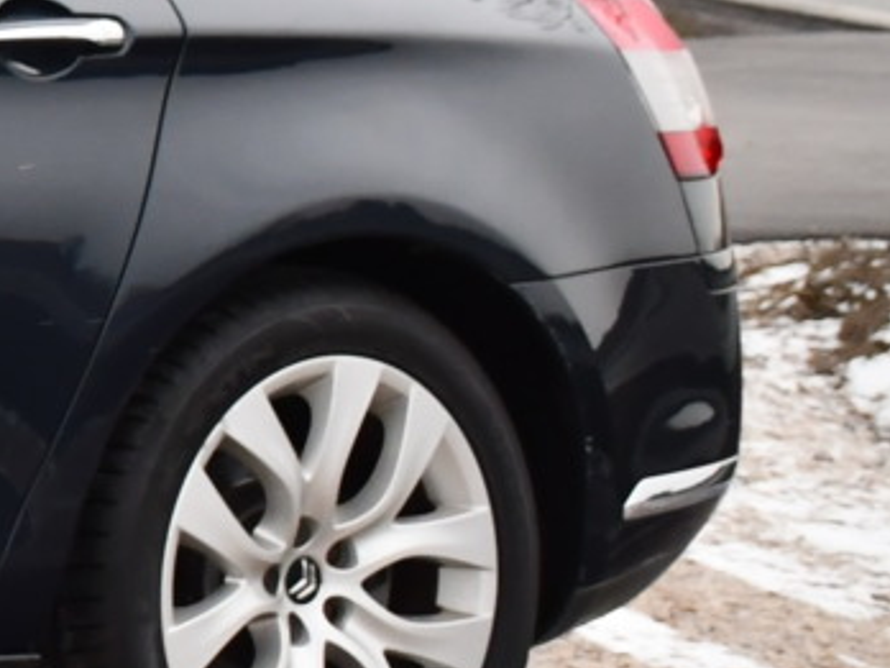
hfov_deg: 8.4
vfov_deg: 7.0
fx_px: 5451
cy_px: -64
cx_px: -1417
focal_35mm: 212
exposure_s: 1/320
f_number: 5
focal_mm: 27
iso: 500
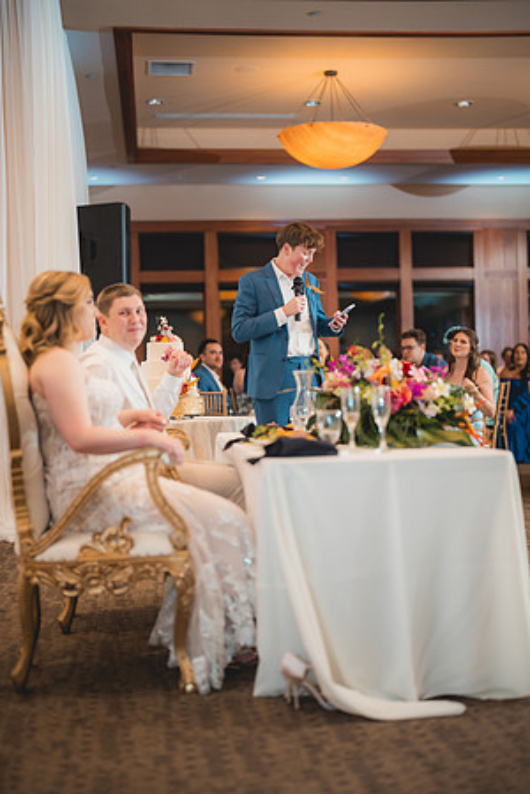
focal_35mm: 50
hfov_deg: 27.0
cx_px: 265
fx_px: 1104
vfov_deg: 39.6
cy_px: 397
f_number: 1.2
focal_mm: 50
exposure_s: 1/250
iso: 200
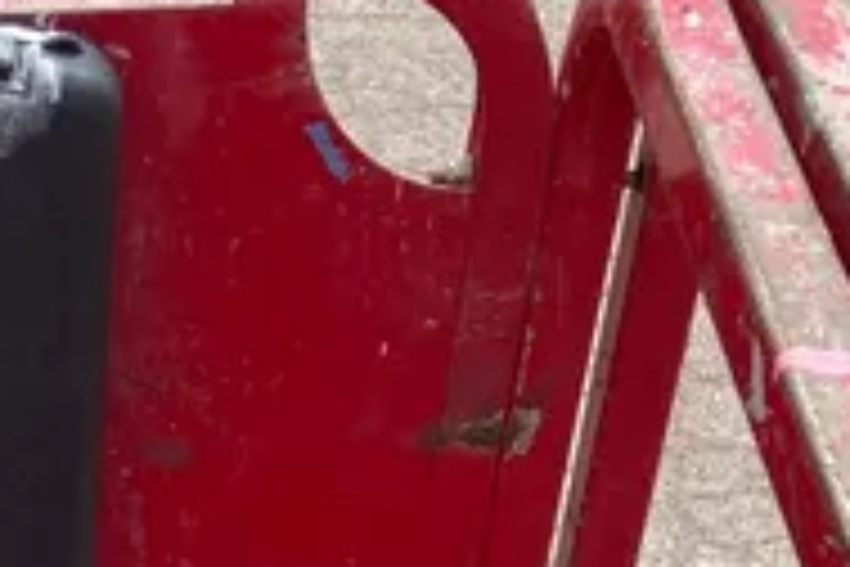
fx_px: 2668
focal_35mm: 113
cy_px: 1474
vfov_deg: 10.1
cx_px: -225
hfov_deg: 17.1
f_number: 1.8
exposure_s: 1/1389
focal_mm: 3.99
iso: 20
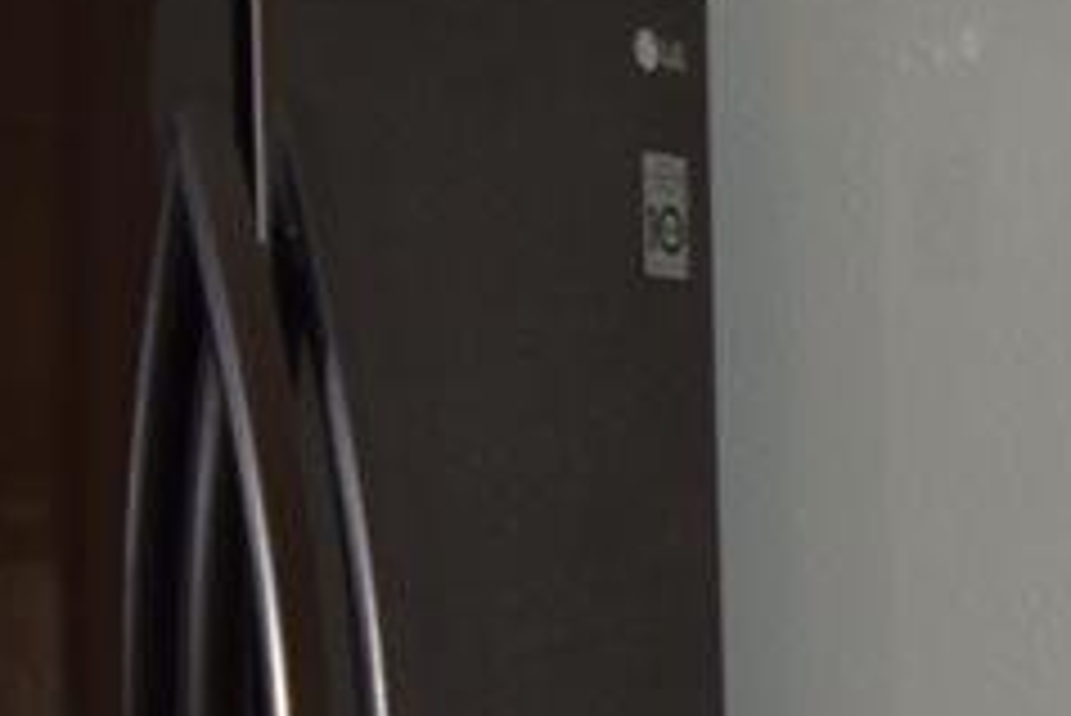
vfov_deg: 9.3
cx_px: 2606
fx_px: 4316
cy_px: 880
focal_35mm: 145
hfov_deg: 11.5
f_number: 5.6
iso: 160
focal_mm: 18
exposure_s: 1/125
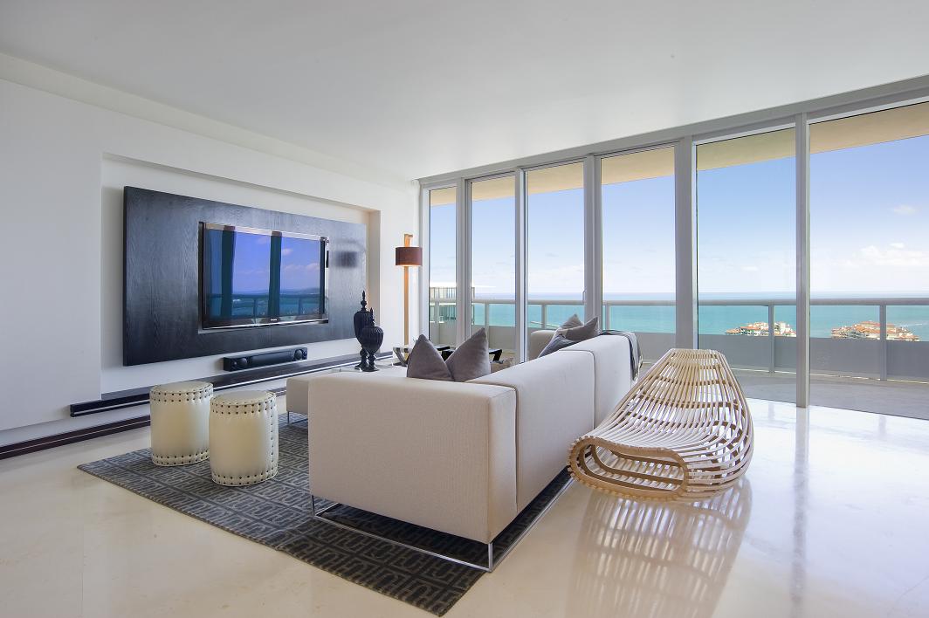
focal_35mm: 18
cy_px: 309
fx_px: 464
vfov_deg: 67.3
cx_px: 464
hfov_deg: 90.0
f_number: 18
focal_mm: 18
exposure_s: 1/6
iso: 200
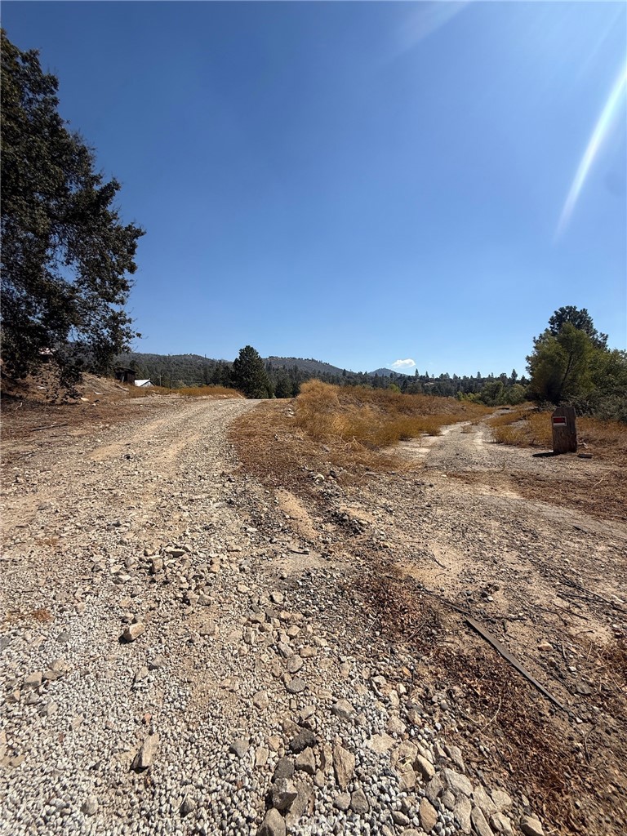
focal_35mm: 14
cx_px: 314
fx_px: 338
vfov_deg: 102.1
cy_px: 418
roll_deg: +2.2
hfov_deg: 85.7
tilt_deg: +0.2
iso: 50
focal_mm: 2.22
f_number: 2.2
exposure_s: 1/3125
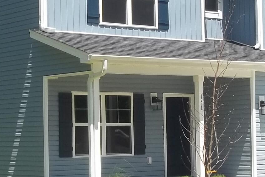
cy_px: 111
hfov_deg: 17.5
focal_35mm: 117
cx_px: 99
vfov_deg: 11.7
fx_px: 861
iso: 64
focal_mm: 5.7
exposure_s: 1/125
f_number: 8.8
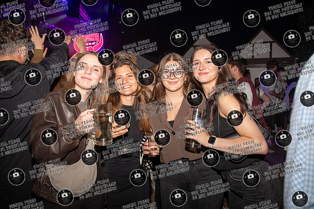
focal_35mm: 25
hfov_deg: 71.5
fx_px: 218
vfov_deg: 51.2
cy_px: 104
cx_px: 157
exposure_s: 1/640
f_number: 3.5
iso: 1000
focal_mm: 17
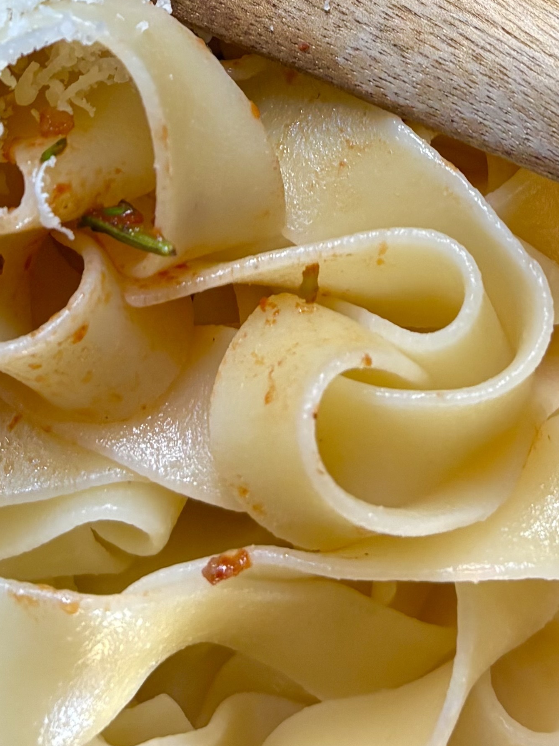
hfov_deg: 17.8
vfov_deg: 21.5
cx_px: 307
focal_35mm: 83
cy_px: -196
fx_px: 1787
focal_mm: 5.96
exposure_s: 1/71
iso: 125
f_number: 1.6
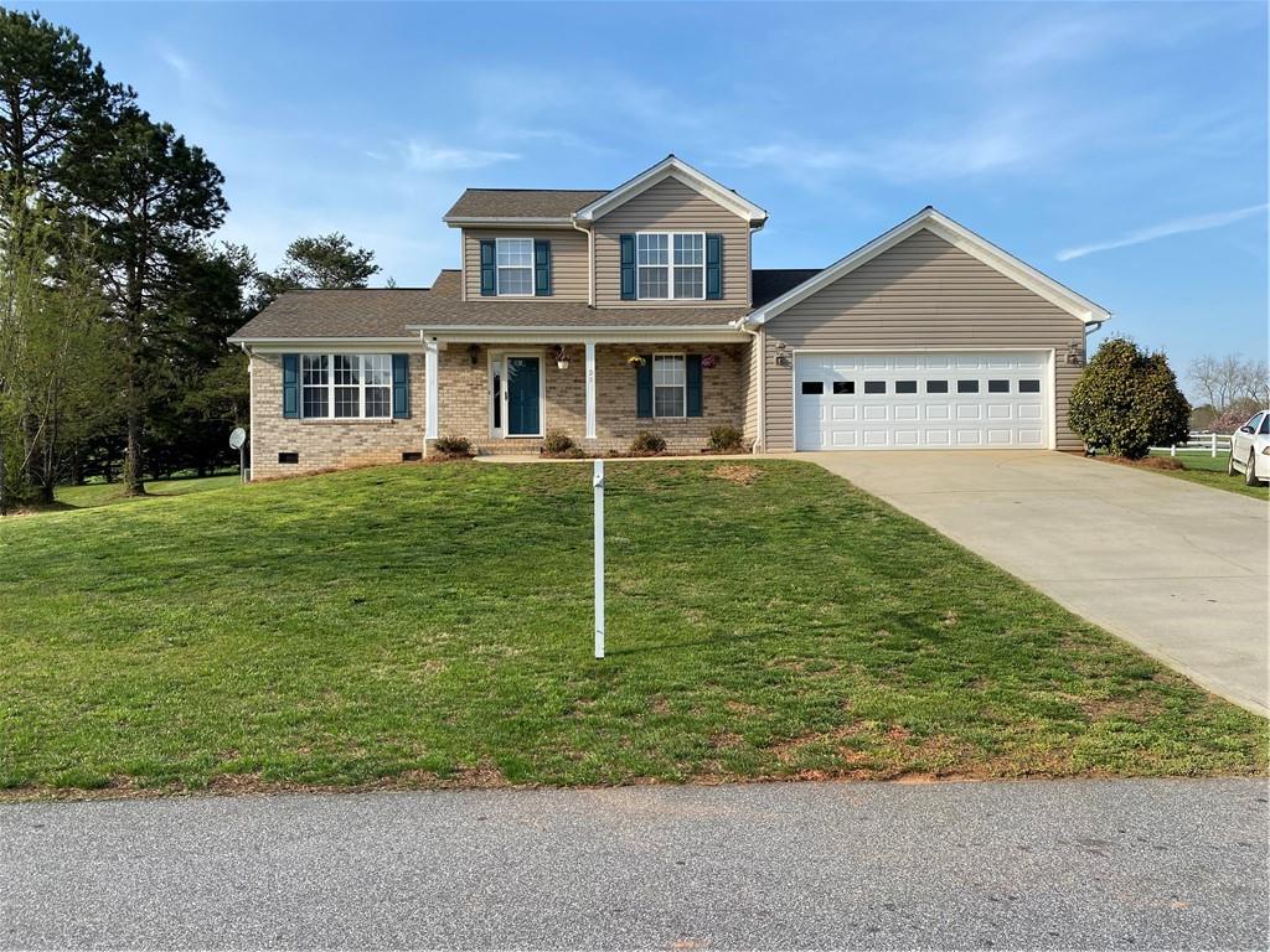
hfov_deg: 67.3
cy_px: 476
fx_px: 954
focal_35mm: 26
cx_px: 635
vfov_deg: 53.1
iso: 32
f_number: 1.8
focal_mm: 4.25
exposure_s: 1/1364
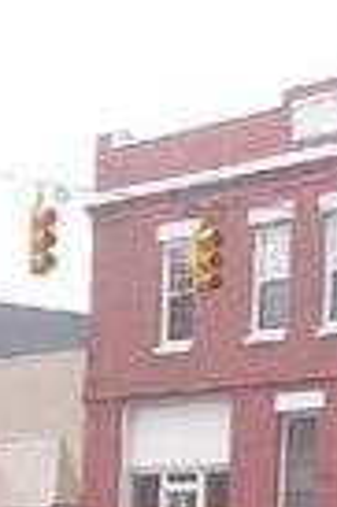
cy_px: 457
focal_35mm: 158
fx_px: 2224
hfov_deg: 8.5
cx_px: 493
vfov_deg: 12.9
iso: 100
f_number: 4.5
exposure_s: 1/335
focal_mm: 6
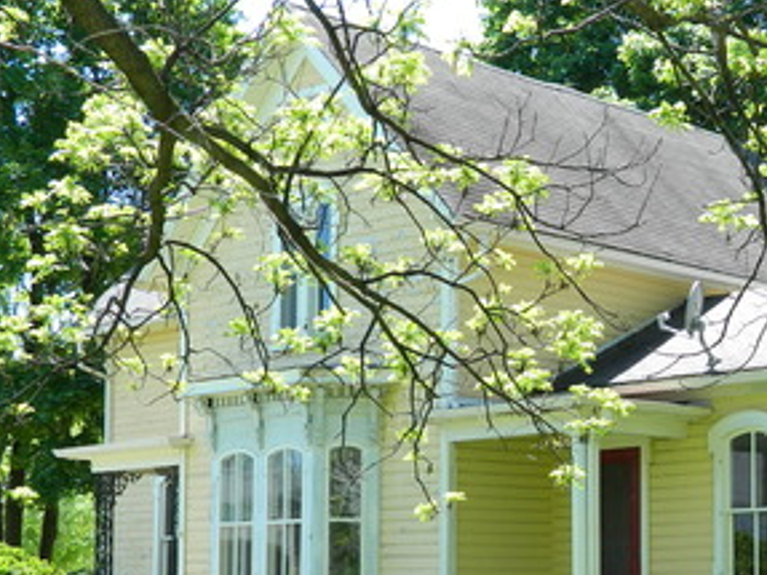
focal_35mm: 78
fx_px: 1728
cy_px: 439
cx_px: 772
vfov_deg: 18.7
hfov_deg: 23.9
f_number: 3.3
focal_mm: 6.2
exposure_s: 1/200
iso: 80
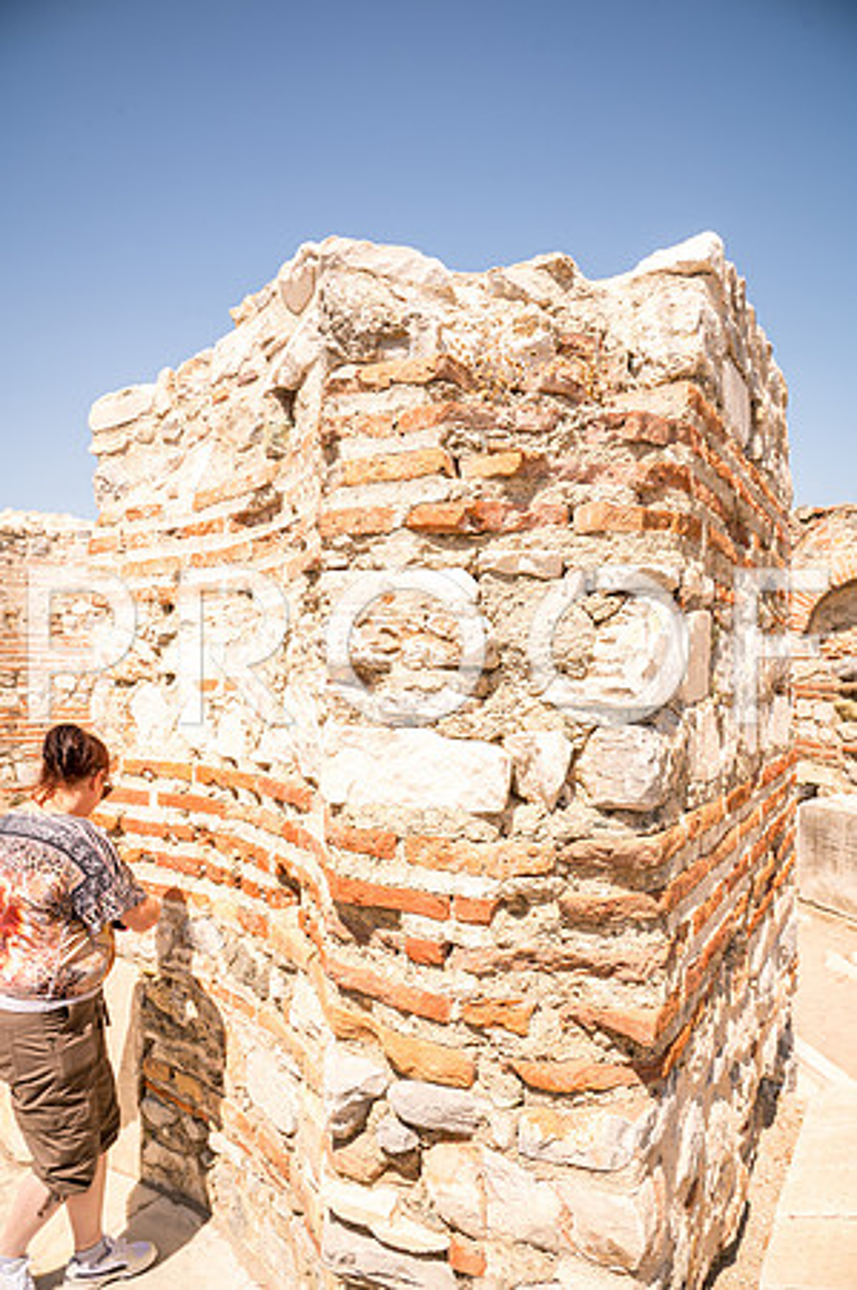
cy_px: 645
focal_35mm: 24
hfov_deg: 53.0
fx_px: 859
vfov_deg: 73.8
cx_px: 428
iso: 100
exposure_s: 1/200
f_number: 8
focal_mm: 24
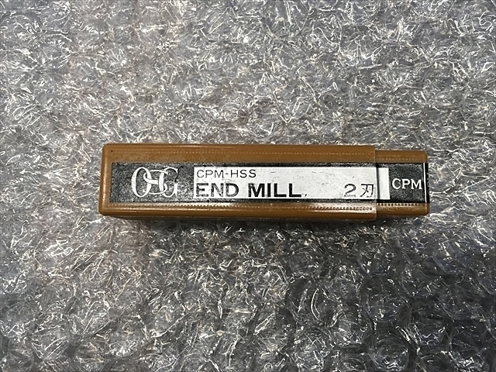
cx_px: 248
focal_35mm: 29
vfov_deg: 48.2
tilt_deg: -80.1
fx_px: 416
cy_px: 186
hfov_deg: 61.7
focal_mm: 4.15
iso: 40
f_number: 2.2
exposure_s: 1/30
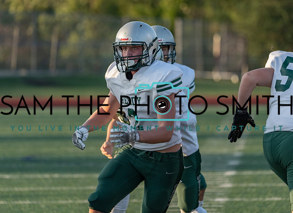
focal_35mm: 507
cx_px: 162
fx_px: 4242
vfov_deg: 2.9
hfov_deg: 4.0
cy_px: 87
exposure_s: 1/1000
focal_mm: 400
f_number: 7.1
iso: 1600
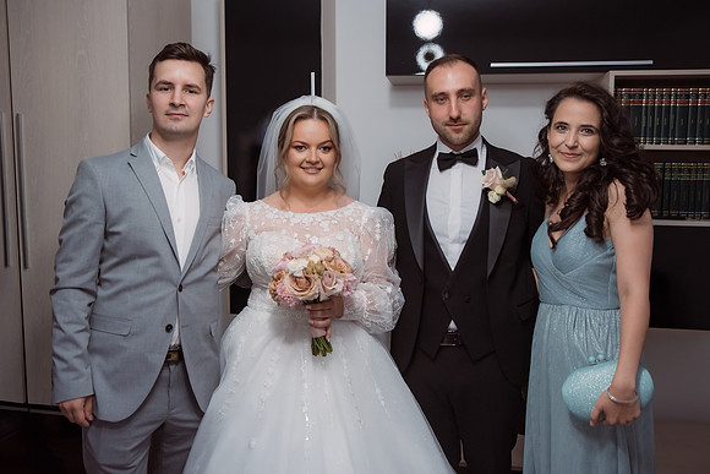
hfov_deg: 57.0
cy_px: 233
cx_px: 355
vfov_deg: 39.8
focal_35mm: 33
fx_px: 654
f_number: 2.8
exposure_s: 1/200
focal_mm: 31
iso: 1600
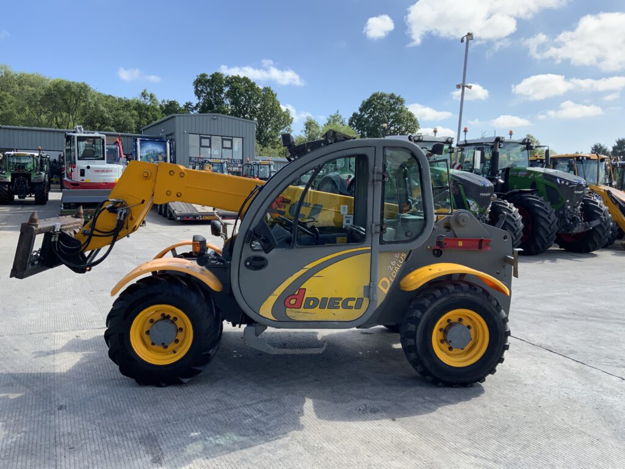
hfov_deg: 61.7
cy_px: 234
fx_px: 524
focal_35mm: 29
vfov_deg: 48.2
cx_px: 312
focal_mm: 3
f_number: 1.8
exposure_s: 1/1076
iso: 16
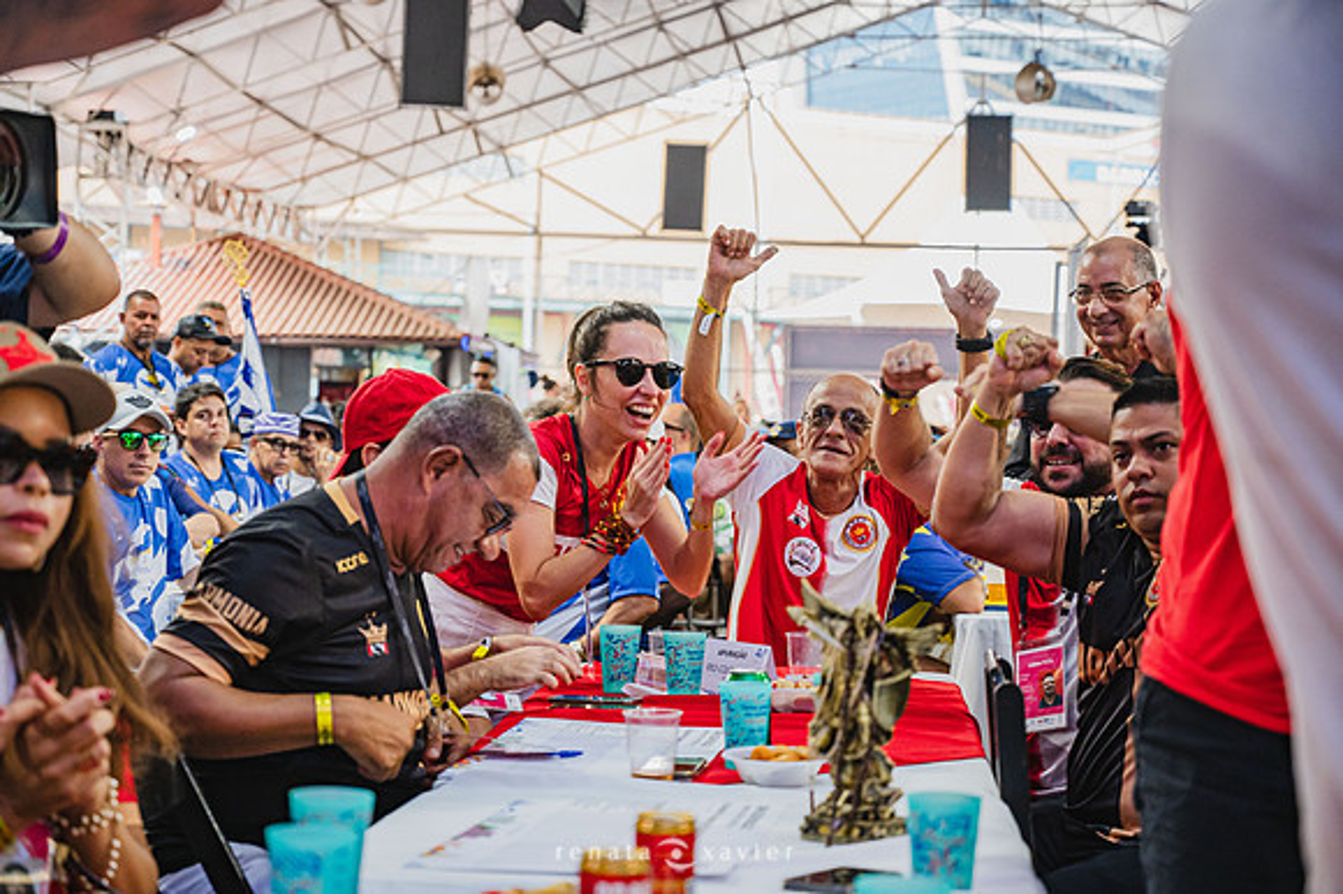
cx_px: 672
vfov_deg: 19.4
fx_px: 2610
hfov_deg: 28.9
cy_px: 447
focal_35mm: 70
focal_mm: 70
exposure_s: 1/250
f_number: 4
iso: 2000
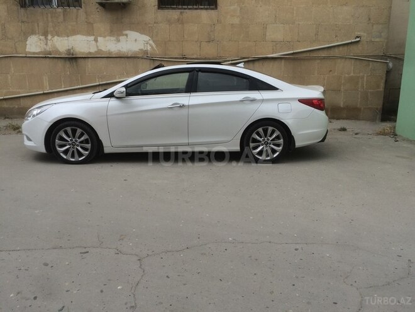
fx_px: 348
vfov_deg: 48.2
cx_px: 208
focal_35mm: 29
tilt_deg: -12.5
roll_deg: +0.1
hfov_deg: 61.7
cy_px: 156
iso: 32
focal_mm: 4.15
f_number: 2.2
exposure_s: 1/760
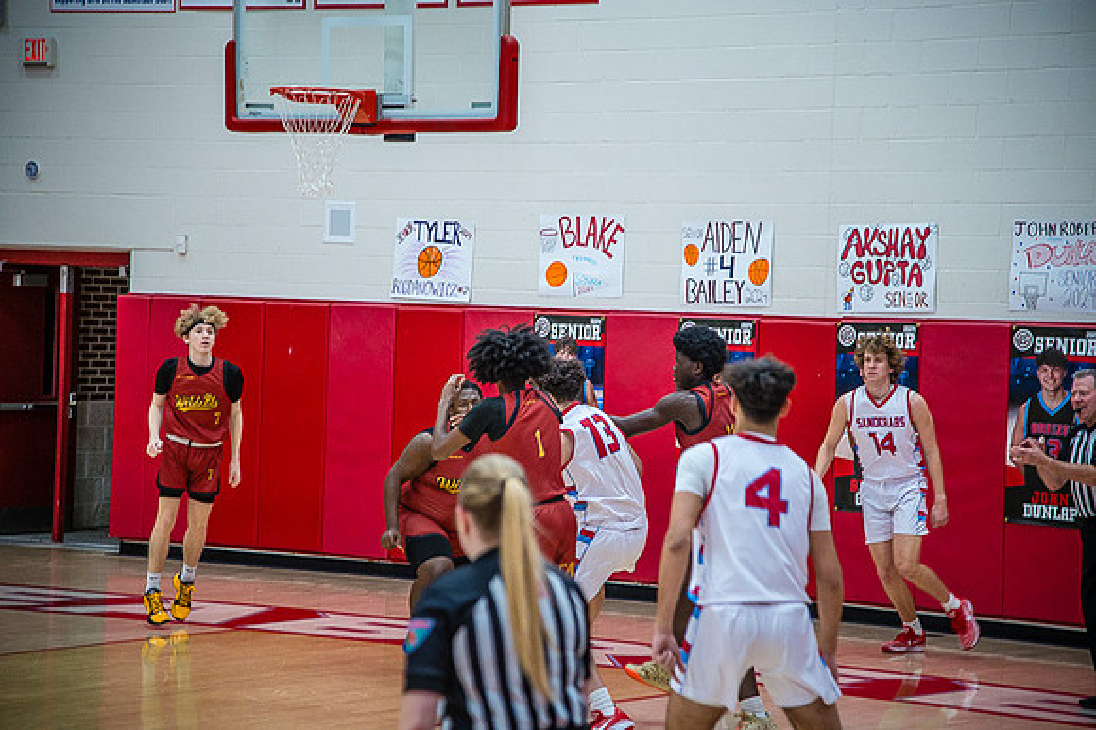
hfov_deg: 18.3
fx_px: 3408
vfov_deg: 12.2
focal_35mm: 112
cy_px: 365
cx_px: 548
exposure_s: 1/320
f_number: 4
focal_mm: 112
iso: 2000
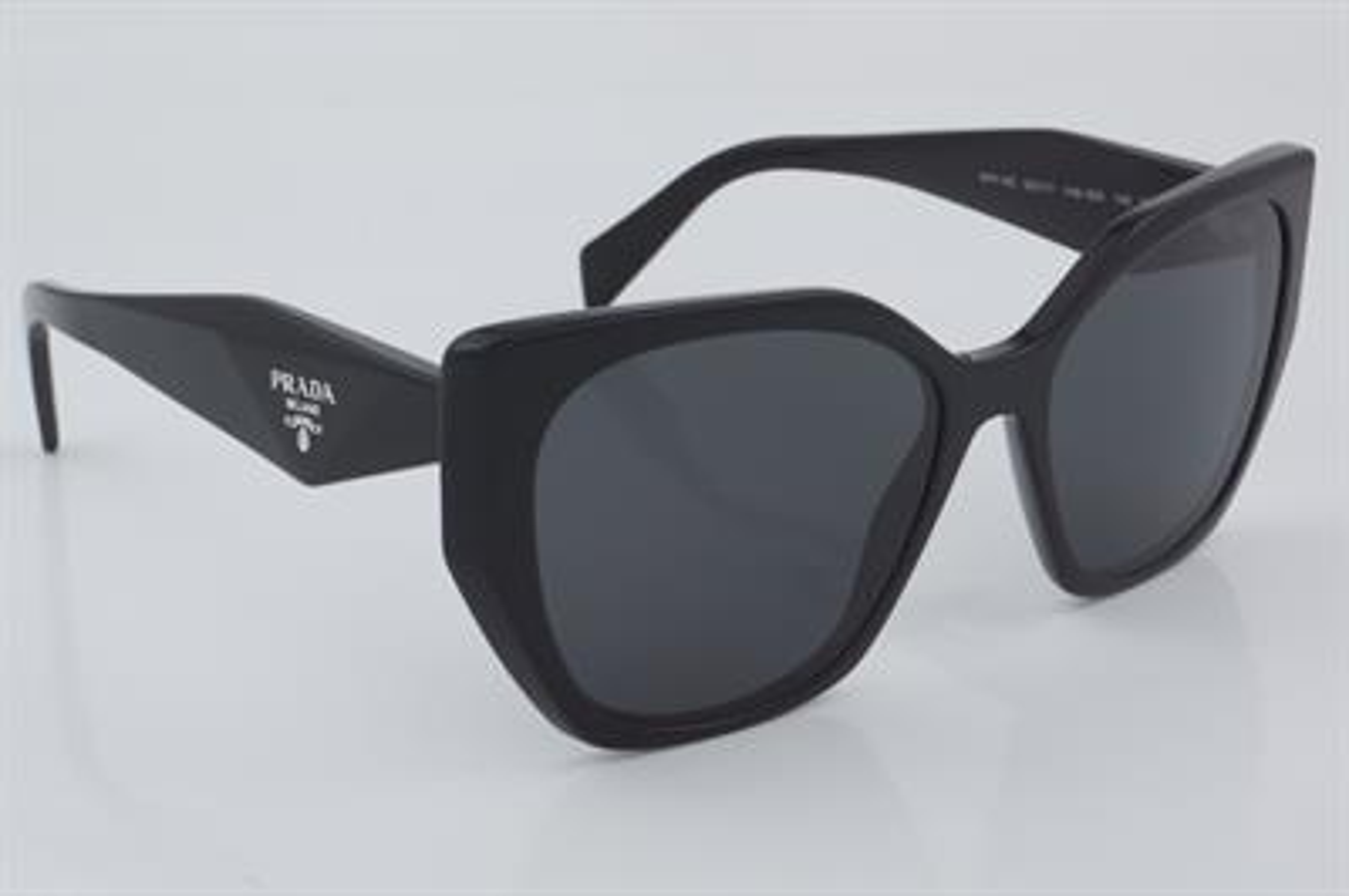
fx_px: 2808
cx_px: 674
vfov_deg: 18.2
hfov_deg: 27.0
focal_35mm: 75
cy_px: 448
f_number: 32
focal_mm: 50
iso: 100
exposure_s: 1/4
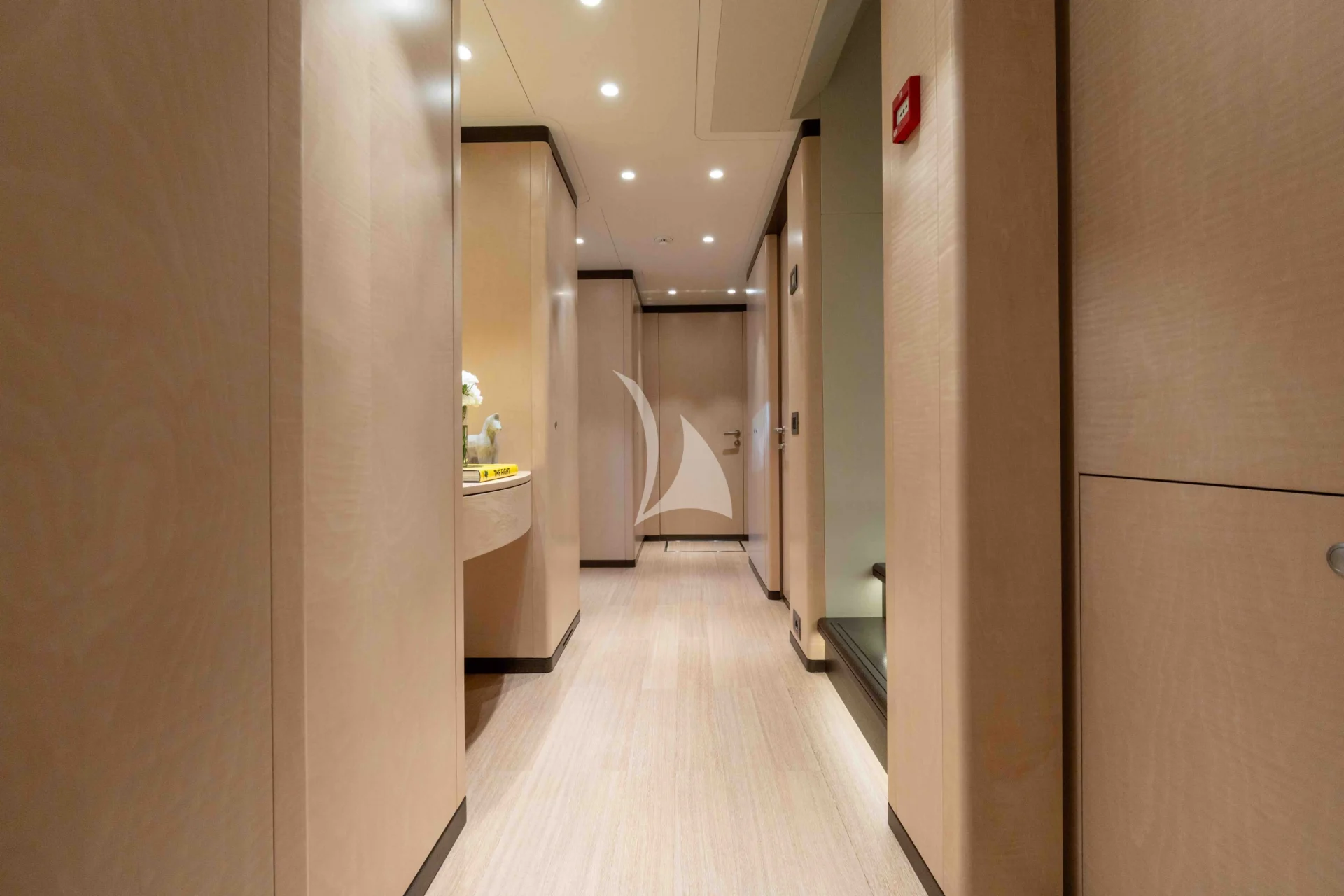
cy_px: 448
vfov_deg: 77.3
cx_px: 672
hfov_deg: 100.4
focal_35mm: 15
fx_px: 560
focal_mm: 10
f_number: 8
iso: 250
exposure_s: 1/30
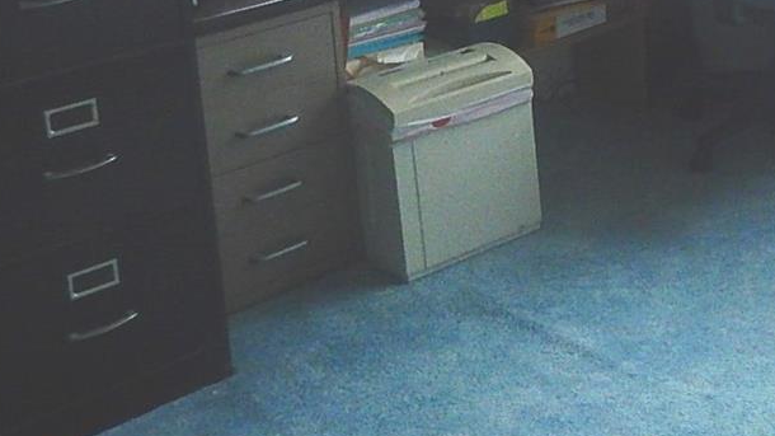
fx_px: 1377
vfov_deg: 17.2
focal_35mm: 67
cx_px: 792
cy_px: -92
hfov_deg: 29.2
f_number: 3.4
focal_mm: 4.5
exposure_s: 1/40
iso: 125
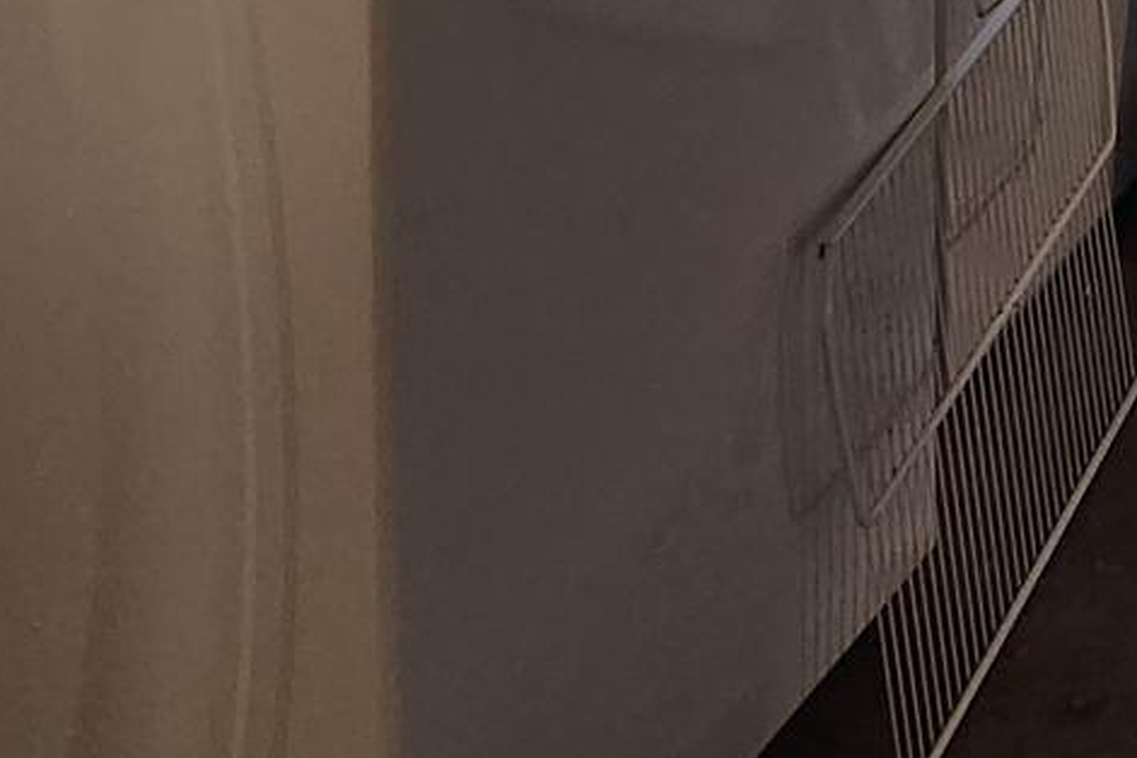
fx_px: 3284
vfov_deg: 11.3
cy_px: -980
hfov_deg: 19.3
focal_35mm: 104
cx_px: 1028
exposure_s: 1/120
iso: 400
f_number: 1.8
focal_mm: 5.4
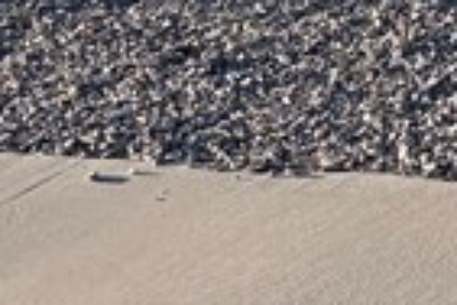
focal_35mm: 181
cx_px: 1027
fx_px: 2298
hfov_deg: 10.2
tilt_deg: -0.8
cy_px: -432
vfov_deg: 7.1
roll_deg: -2.1
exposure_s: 1/2833
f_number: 1.78
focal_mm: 6.76
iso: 80
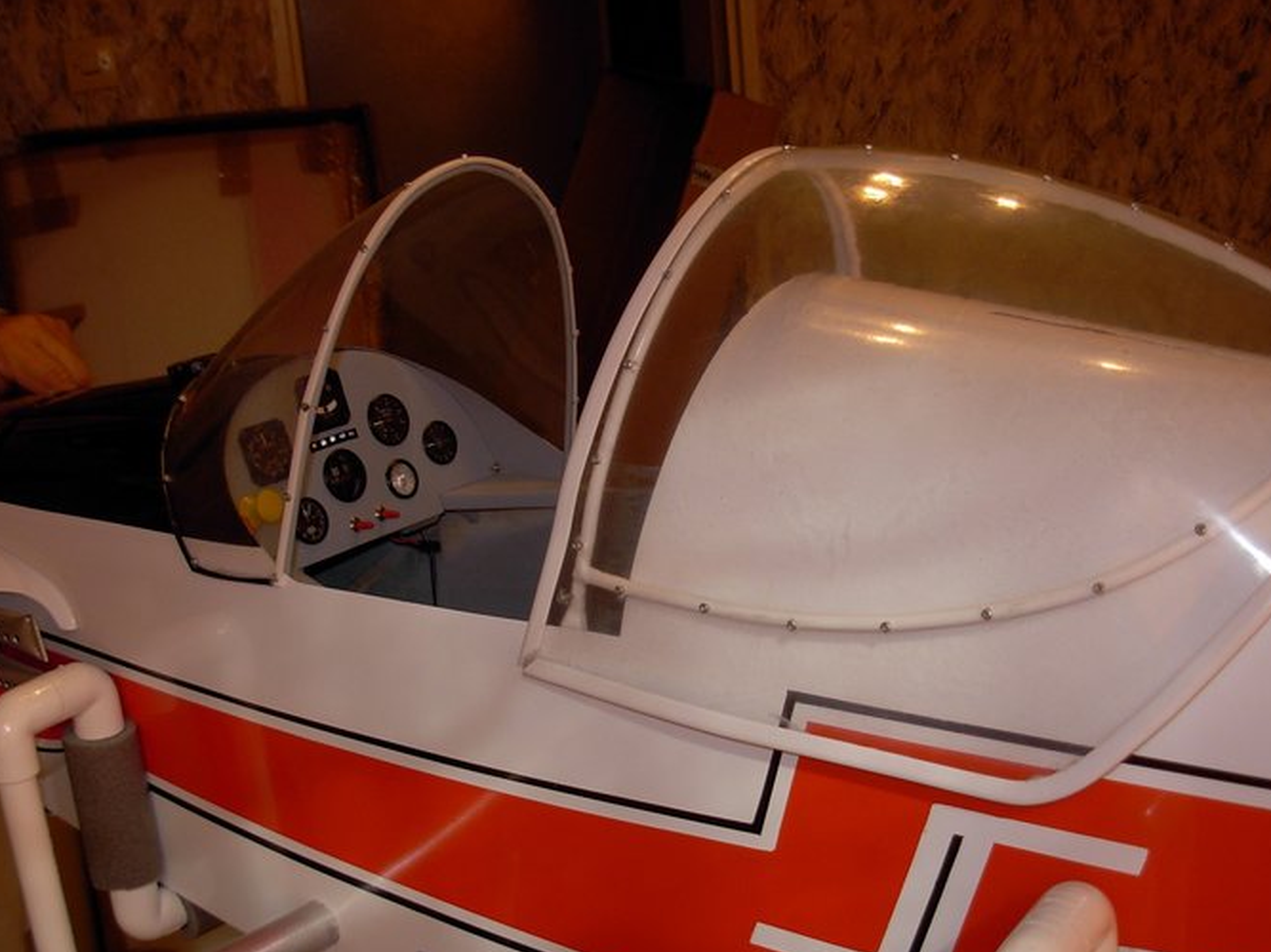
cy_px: 565
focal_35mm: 54
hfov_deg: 35.5
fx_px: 1982
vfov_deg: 27.0
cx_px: 720
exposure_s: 1/82.9
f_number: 3.1
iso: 79
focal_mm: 7.5
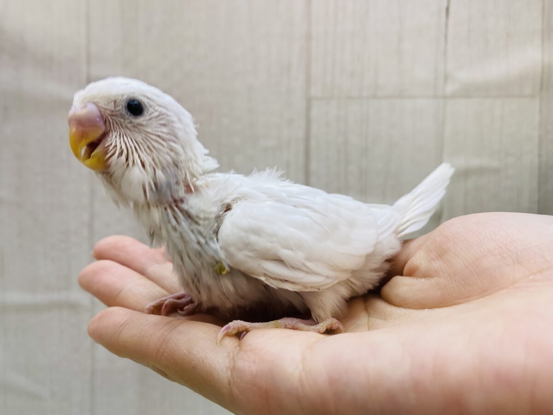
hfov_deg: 69.4
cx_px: 276
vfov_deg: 54.9
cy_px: 208
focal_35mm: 25
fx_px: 399
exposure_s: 1/100
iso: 64
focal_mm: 4.25
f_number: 1.8
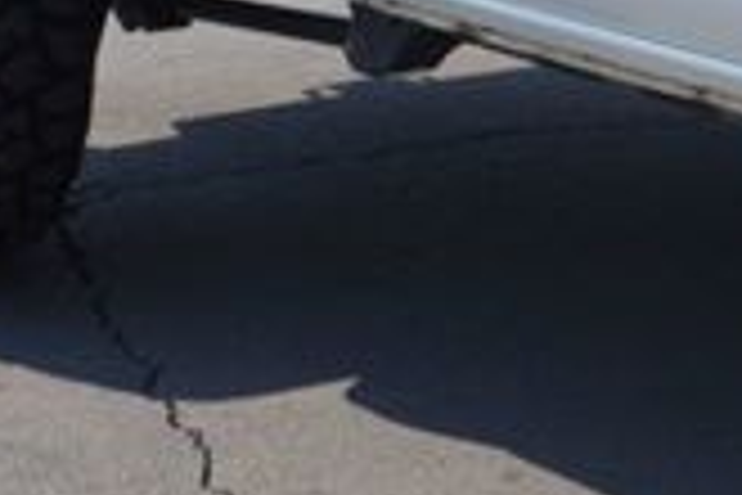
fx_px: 4413
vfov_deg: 6.4
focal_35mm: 214
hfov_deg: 9.0
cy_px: -18
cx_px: 1524
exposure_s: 1/250
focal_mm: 23
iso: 100
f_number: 8
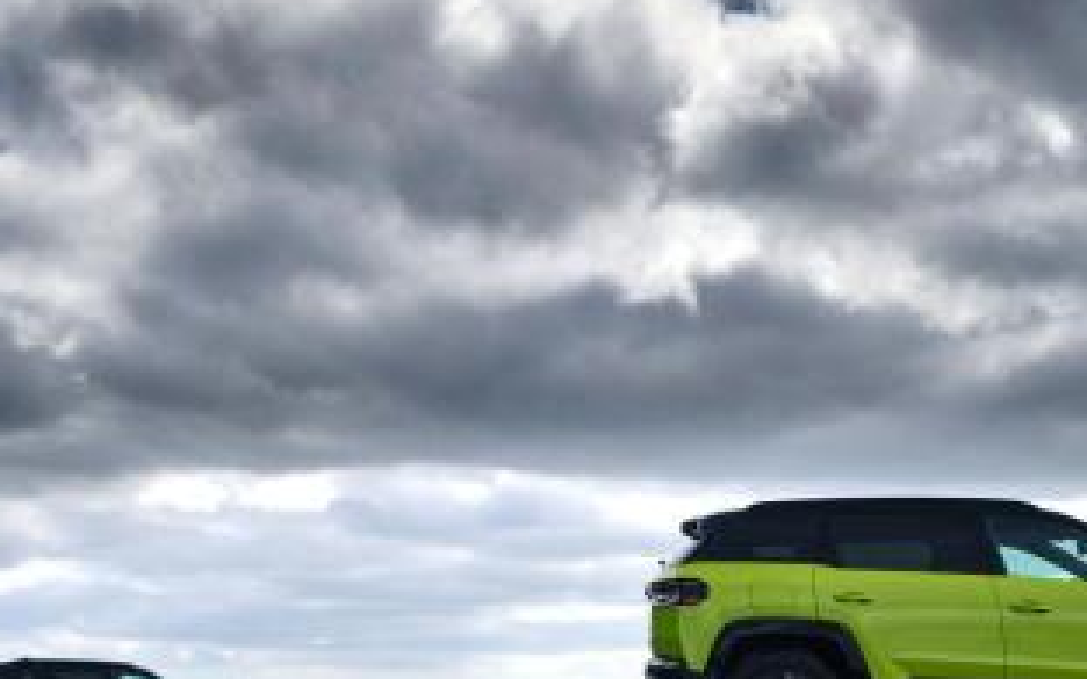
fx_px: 2044
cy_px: 192
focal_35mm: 69
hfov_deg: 29.8
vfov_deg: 18.8
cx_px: 509
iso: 200
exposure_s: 1/250
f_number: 6.4
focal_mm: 21.4
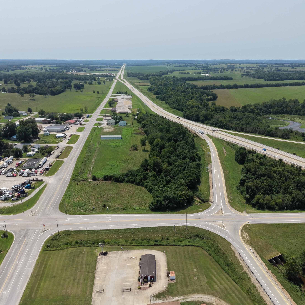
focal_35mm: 29
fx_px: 289
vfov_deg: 55.6
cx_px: 164
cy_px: 150
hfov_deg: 55.6
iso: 310
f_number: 1.8
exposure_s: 1/8000
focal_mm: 8.67
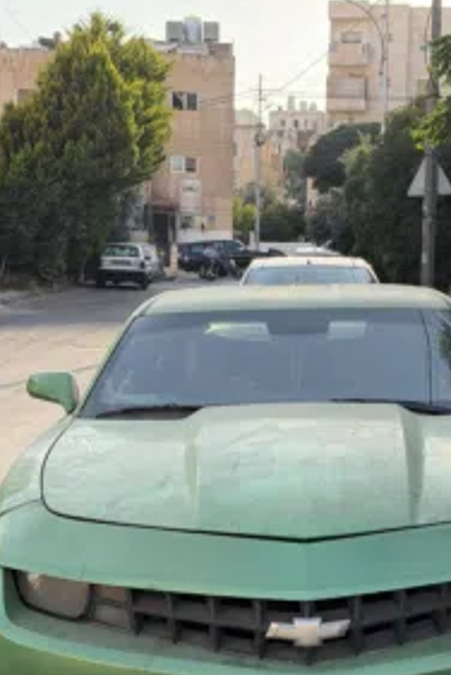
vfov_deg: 28.3
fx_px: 1331
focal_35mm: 71
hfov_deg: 19.2
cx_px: 312
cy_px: 447
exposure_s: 1/819
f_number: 1.78
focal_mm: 6.76
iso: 64
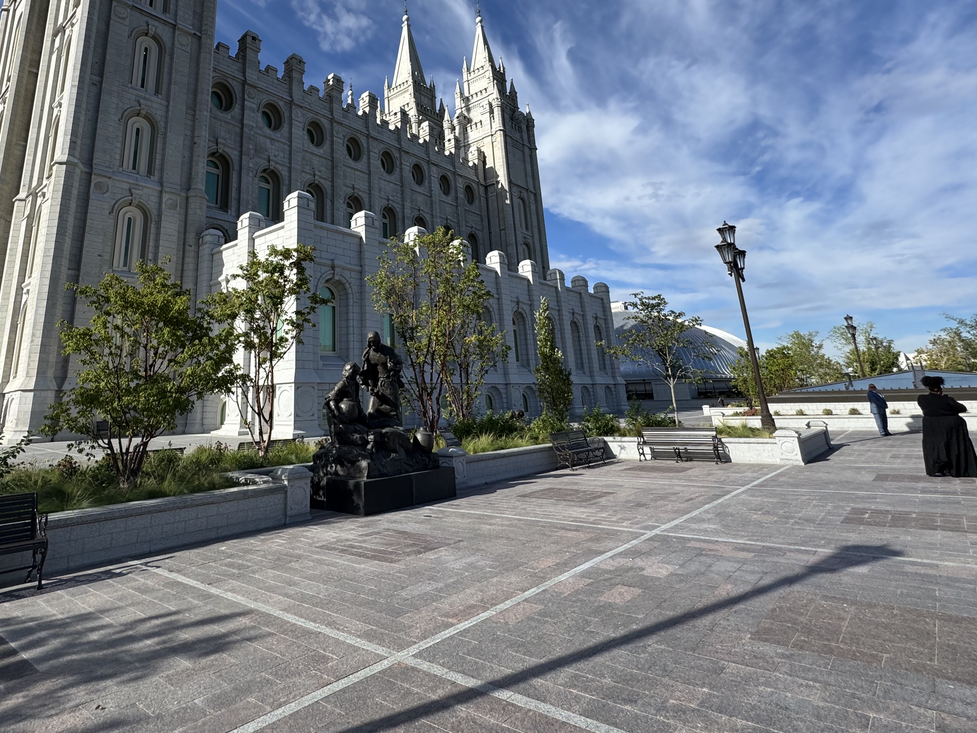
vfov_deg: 64.1
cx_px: 380
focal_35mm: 20
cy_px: 240
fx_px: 565
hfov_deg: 80.6
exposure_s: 1/1880
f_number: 2.2
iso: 50
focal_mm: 2.22
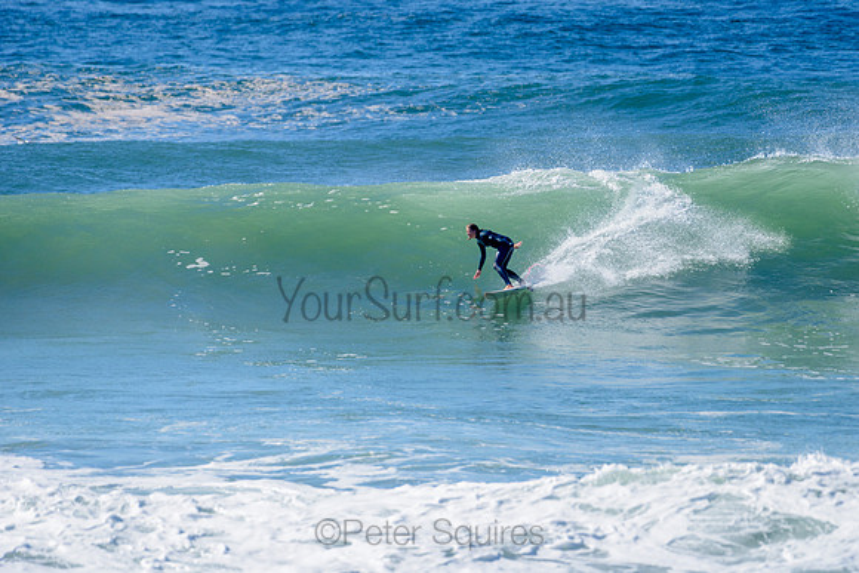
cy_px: 262
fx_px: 13205
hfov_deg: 3.7
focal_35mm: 553
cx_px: 471
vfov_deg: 2.5
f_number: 5.6
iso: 220
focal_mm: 500
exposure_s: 1/2000
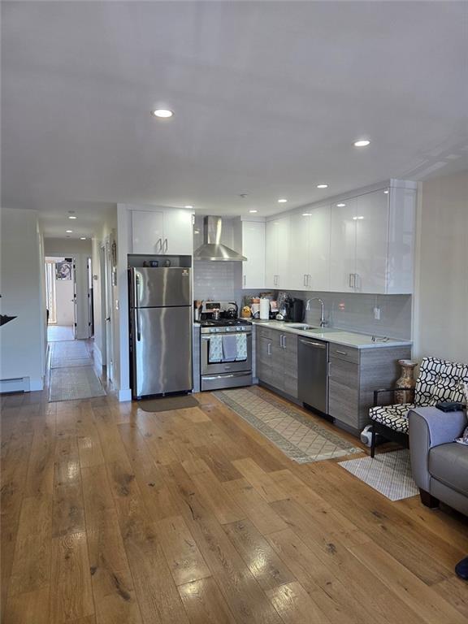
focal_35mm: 23
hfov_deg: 58.9
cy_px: 312
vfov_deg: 73.9
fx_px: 415
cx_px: 234
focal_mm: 5.4
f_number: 1.8
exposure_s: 1/120
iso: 160
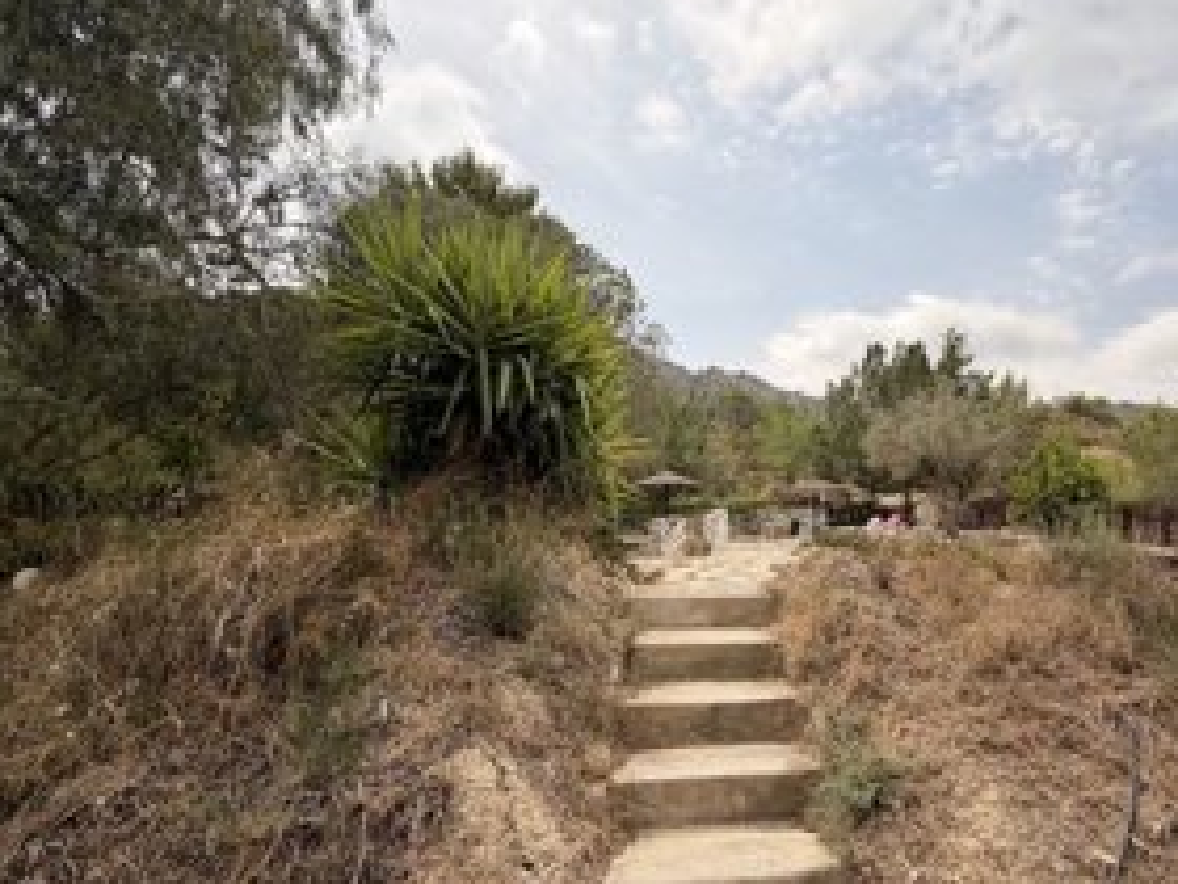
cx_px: 740
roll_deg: +0.7
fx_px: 613
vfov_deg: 71.4
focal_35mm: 18
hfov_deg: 85.9
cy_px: 488
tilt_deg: +4.7
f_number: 2.2
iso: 20
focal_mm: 2.22
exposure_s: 1/1211
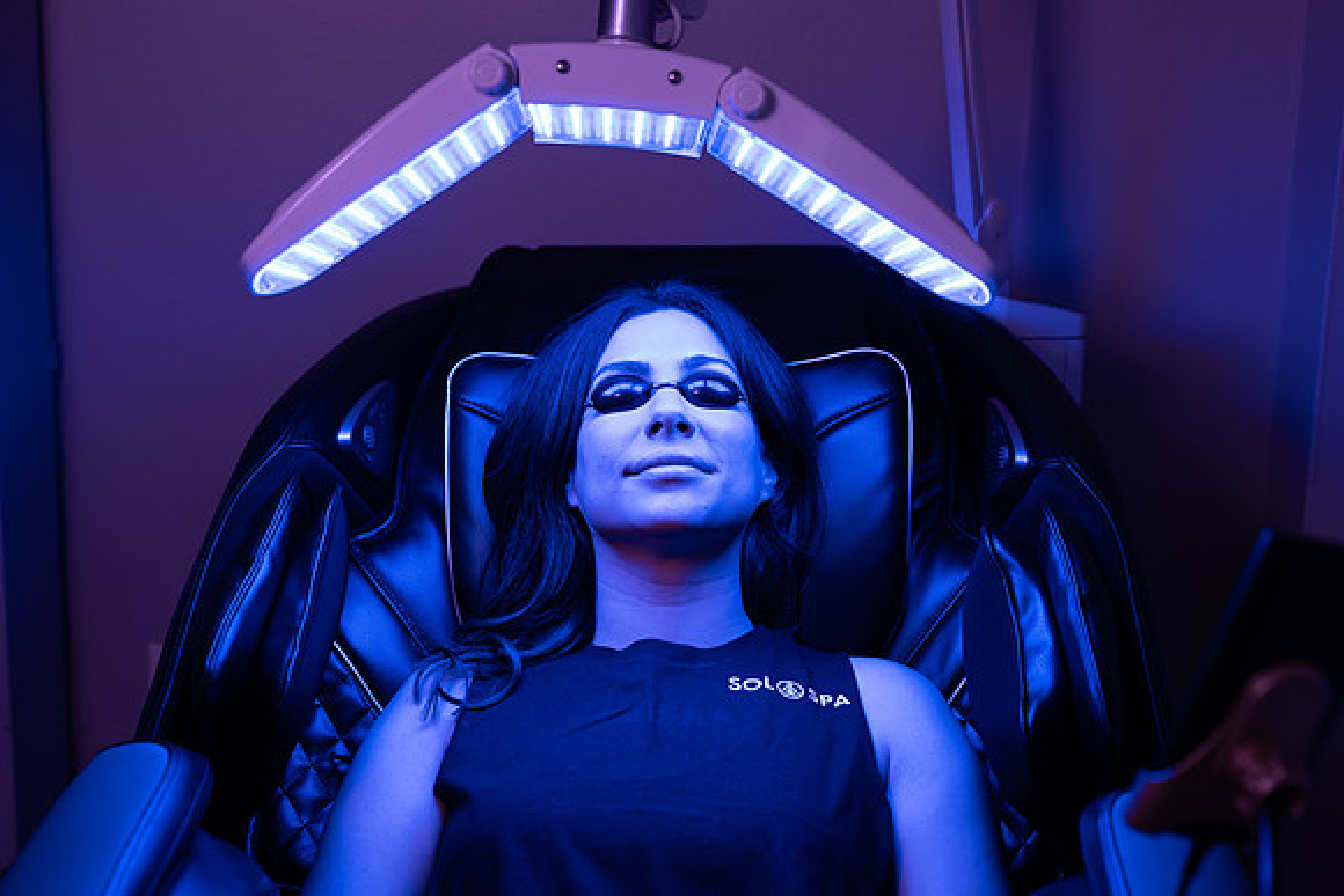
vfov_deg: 27.0
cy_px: 448
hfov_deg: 39.6
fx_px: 1867
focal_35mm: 50
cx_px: 672
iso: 200
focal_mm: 50
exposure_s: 1/50
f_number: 3.5
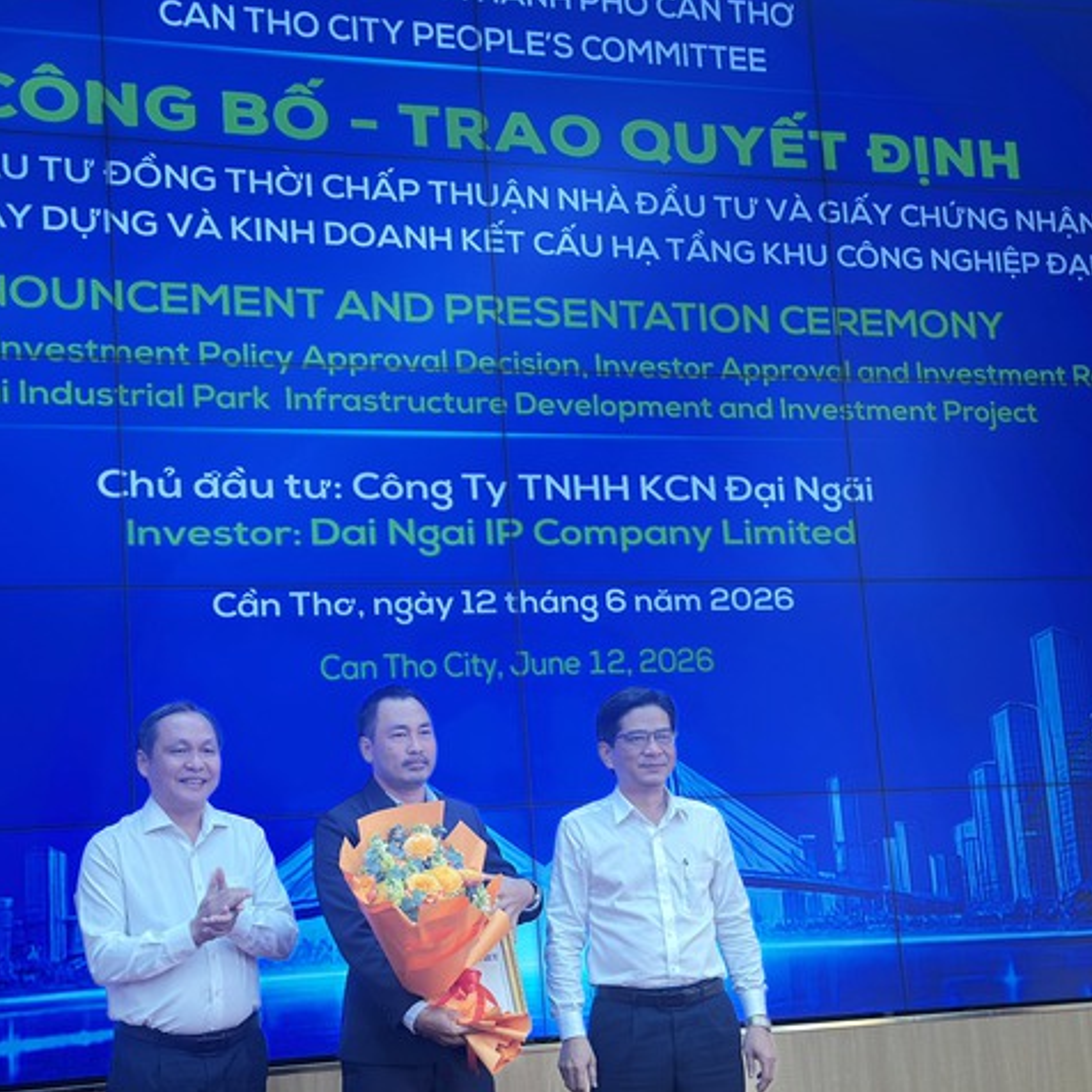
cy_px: 548
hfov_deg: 29.9
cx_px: 399
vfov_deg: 30.0
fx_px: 2034
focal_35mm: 57
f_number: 1.78
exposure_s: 1/100
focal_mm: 6.86
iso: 160
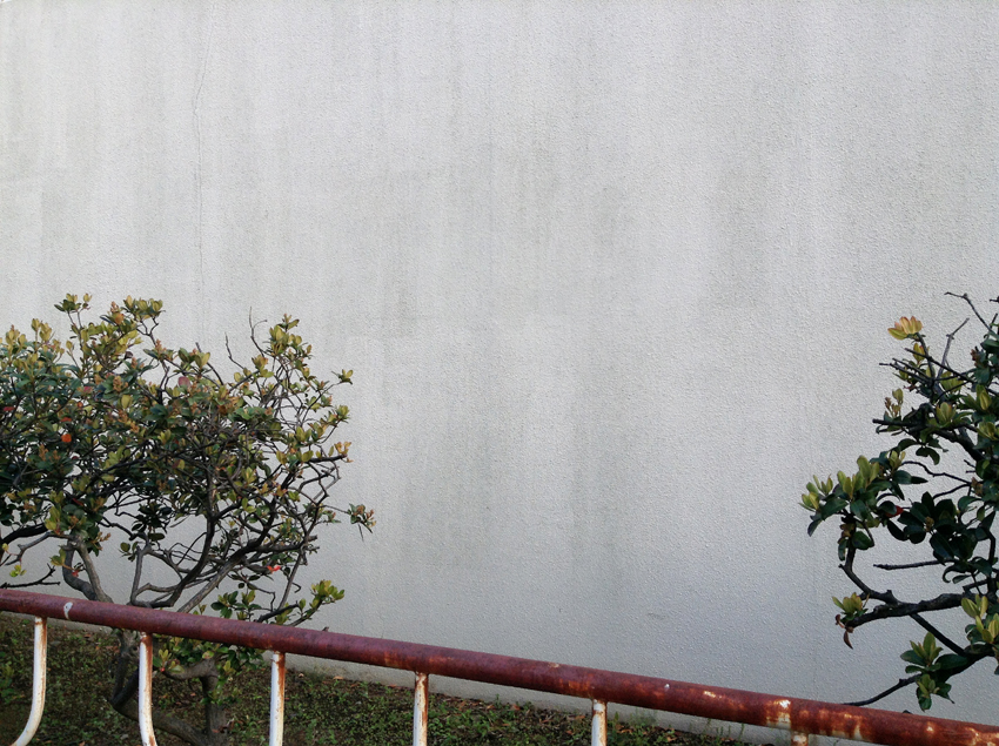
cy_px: 373
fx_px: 951
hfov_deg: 55.4
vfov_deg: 42.8
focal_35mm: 33
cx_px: 500
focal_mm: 3.3
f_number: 2.4
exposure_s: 1/148
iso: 32
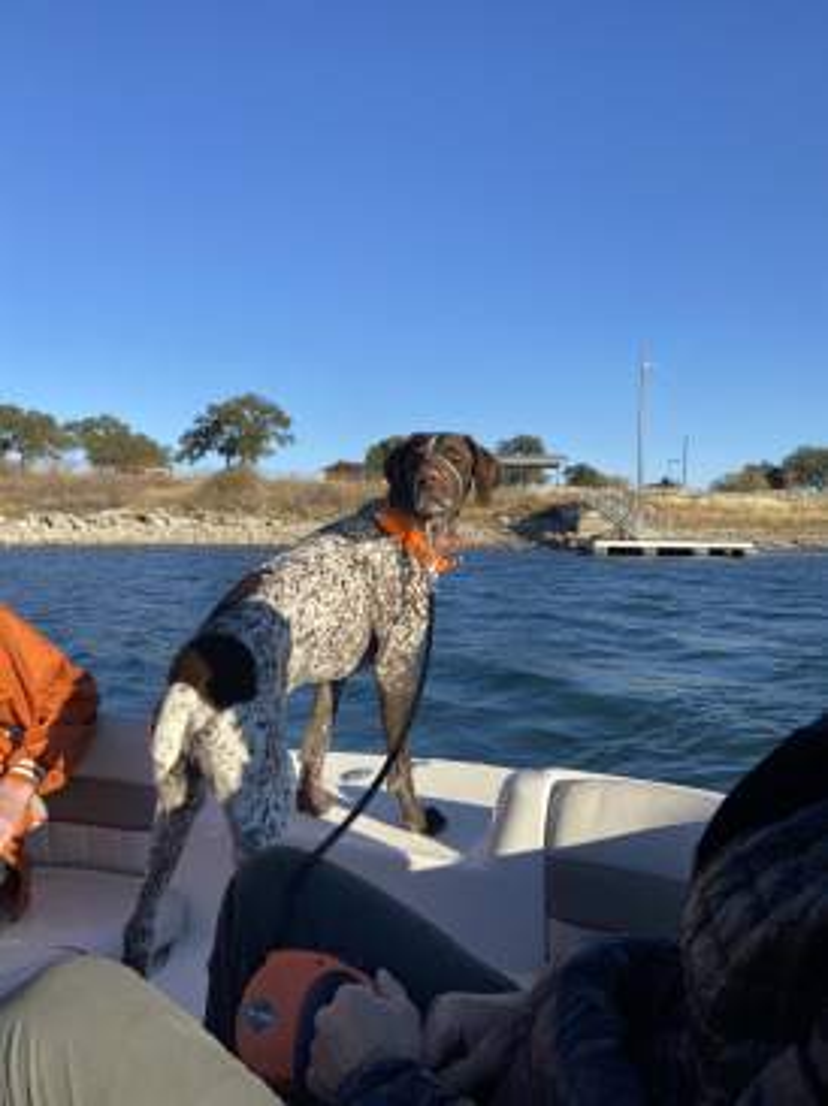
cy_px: 553
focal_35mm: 26
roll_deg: -0.4
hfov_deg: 53.0
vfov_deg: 67.3
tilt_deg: -0.9
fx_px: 830
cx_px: 414
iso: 32
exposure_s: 1/2268
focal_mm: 4.25
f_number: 1.8
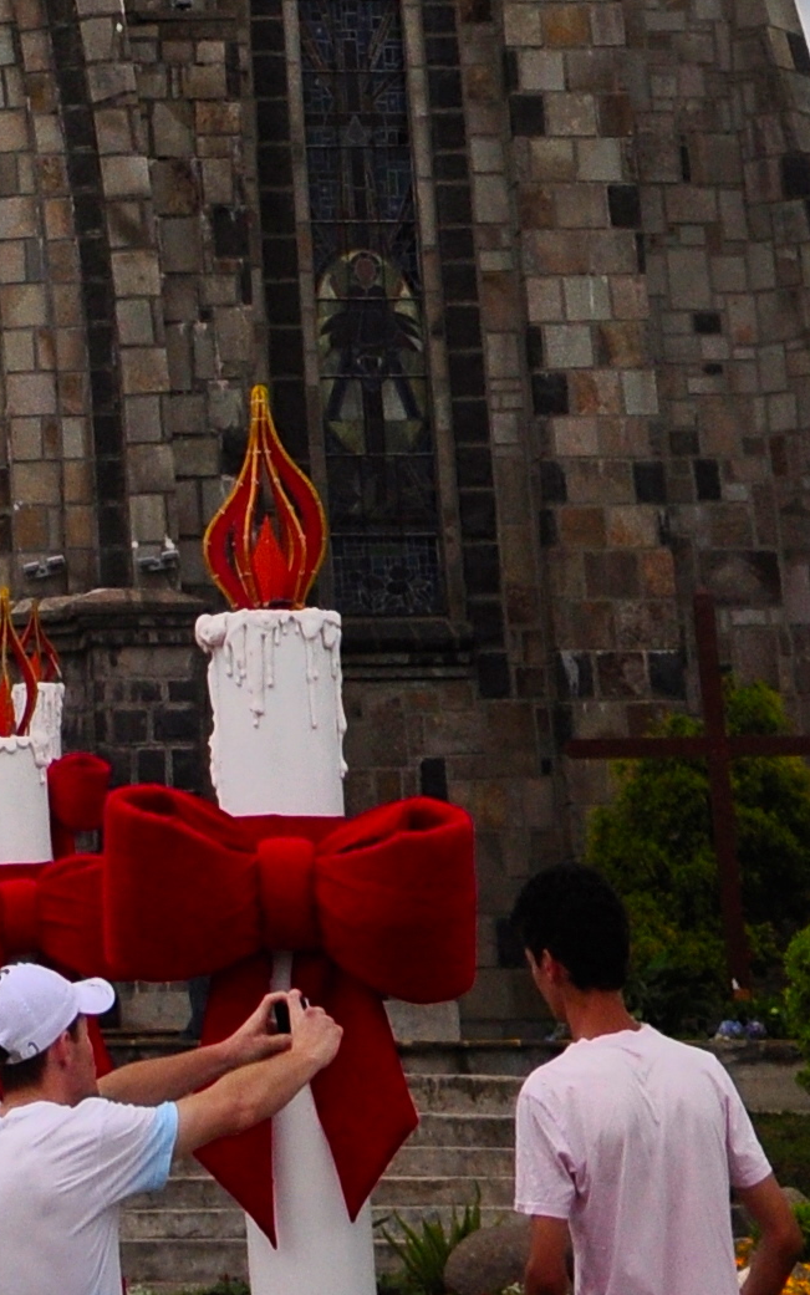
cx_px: -375
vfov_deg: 13.6
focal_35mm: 132
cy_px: -1261
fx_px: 4664
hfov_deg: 9.7
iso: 400
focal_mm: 21
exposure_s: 1/640
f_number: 13
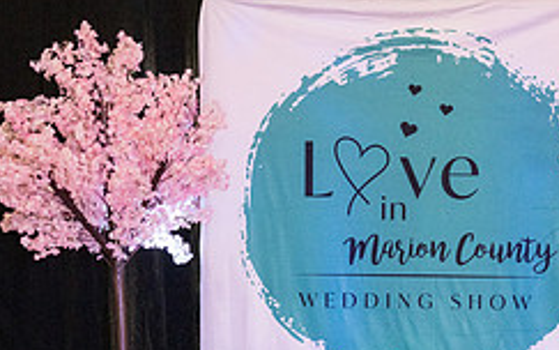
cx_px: 350
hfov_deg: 9.8
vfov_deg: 6.1
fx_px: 3261
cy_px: 218
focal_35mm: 214
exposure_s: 1/400
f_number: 4
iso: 3200
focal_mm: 88
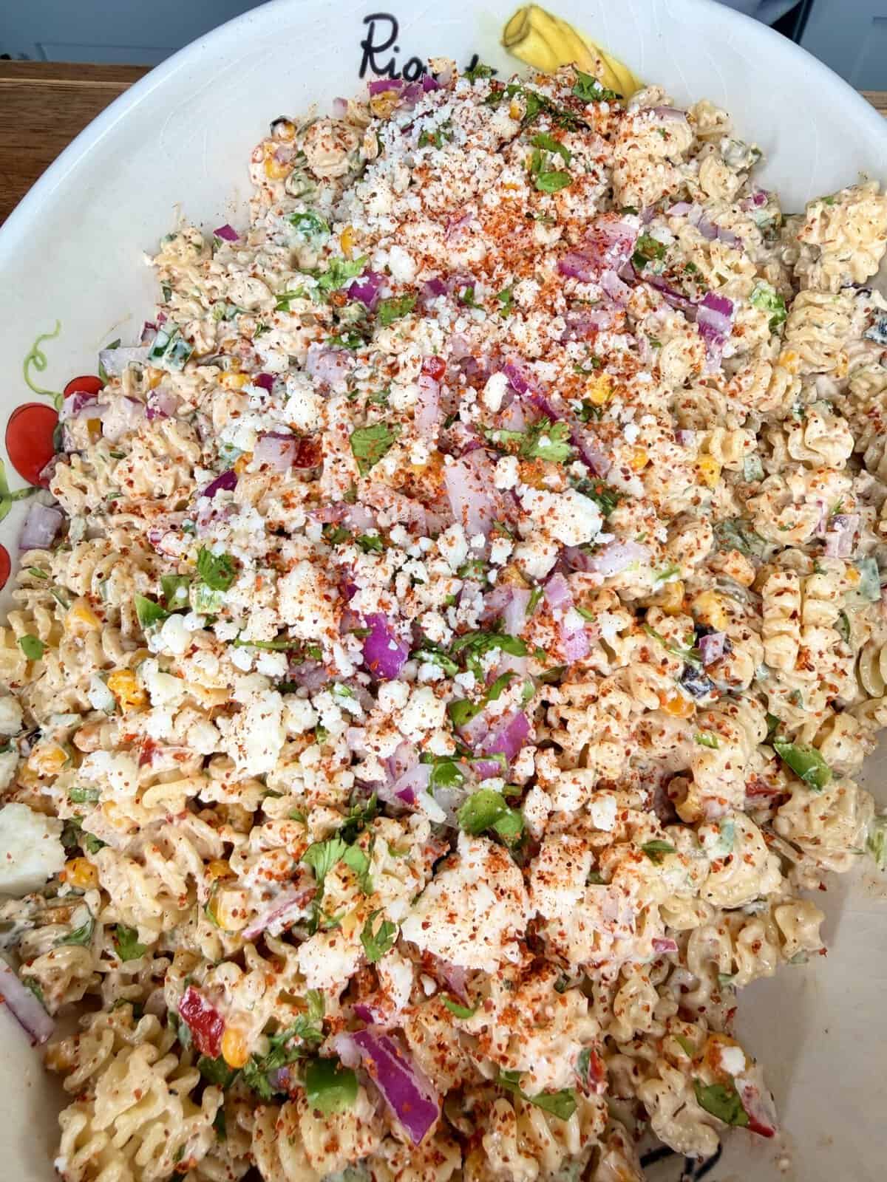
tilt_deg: -60.2
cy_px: 591
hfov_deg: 56.8
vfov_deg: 71.6
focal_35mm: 24
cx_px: 444
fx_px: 820
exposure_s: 1/120
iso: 50
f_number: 2.2
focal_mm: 2.22
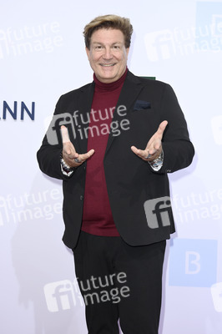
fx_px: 612
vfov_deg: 30.5
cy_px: 167
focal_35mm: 66
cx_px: 111
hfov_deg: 20.6
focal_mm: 66
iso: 400
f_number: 6.3
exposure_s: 1/250
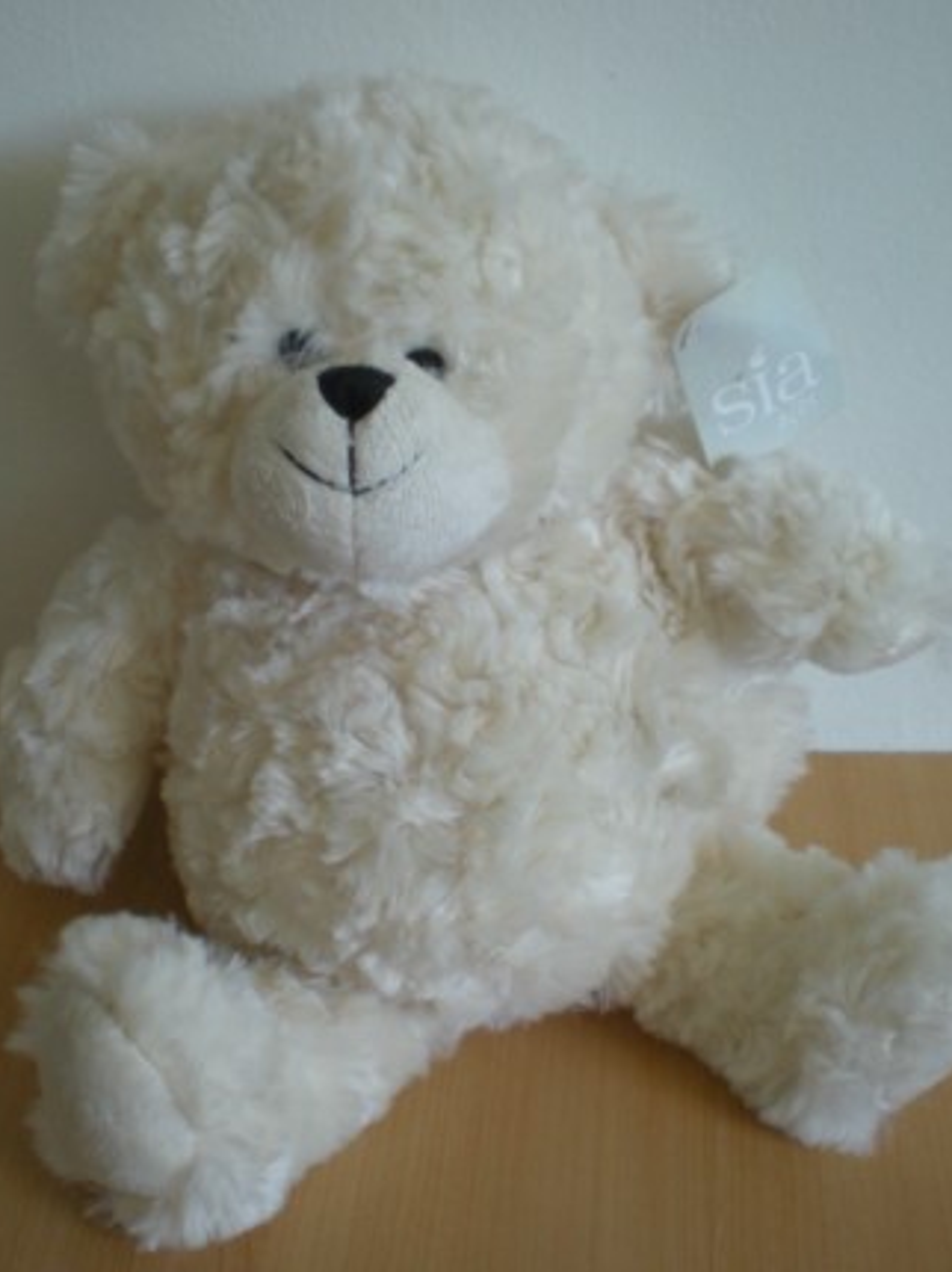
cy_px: 624
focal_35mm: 46
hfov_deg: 31.5
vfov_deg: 41.3
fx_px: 1688
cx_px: 452
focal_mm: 6.3
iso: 200
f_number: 3.1
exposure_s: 1/62
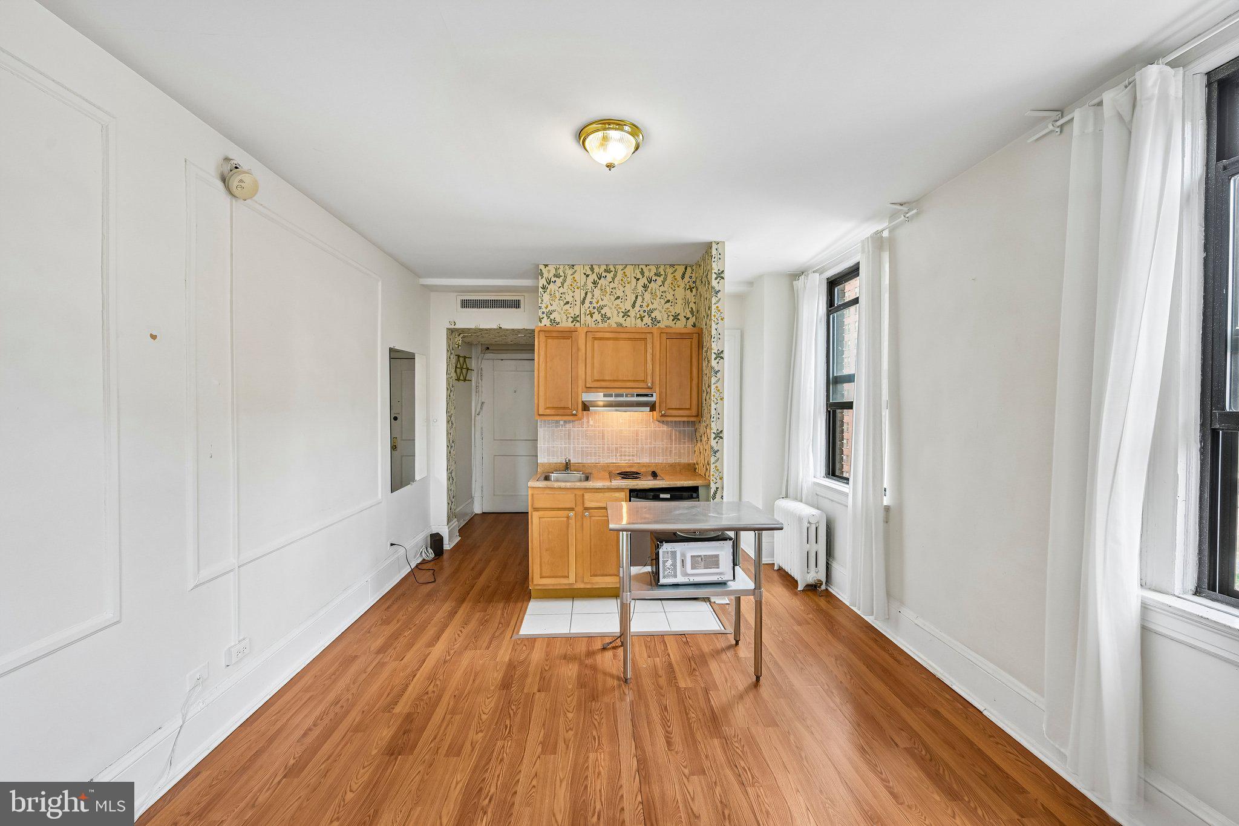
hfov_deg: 100.4
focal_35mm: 15
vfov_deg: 77.3
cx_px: 620
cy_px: 413
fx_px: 516
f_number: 8
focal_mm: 15
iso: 280
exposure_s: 1/15
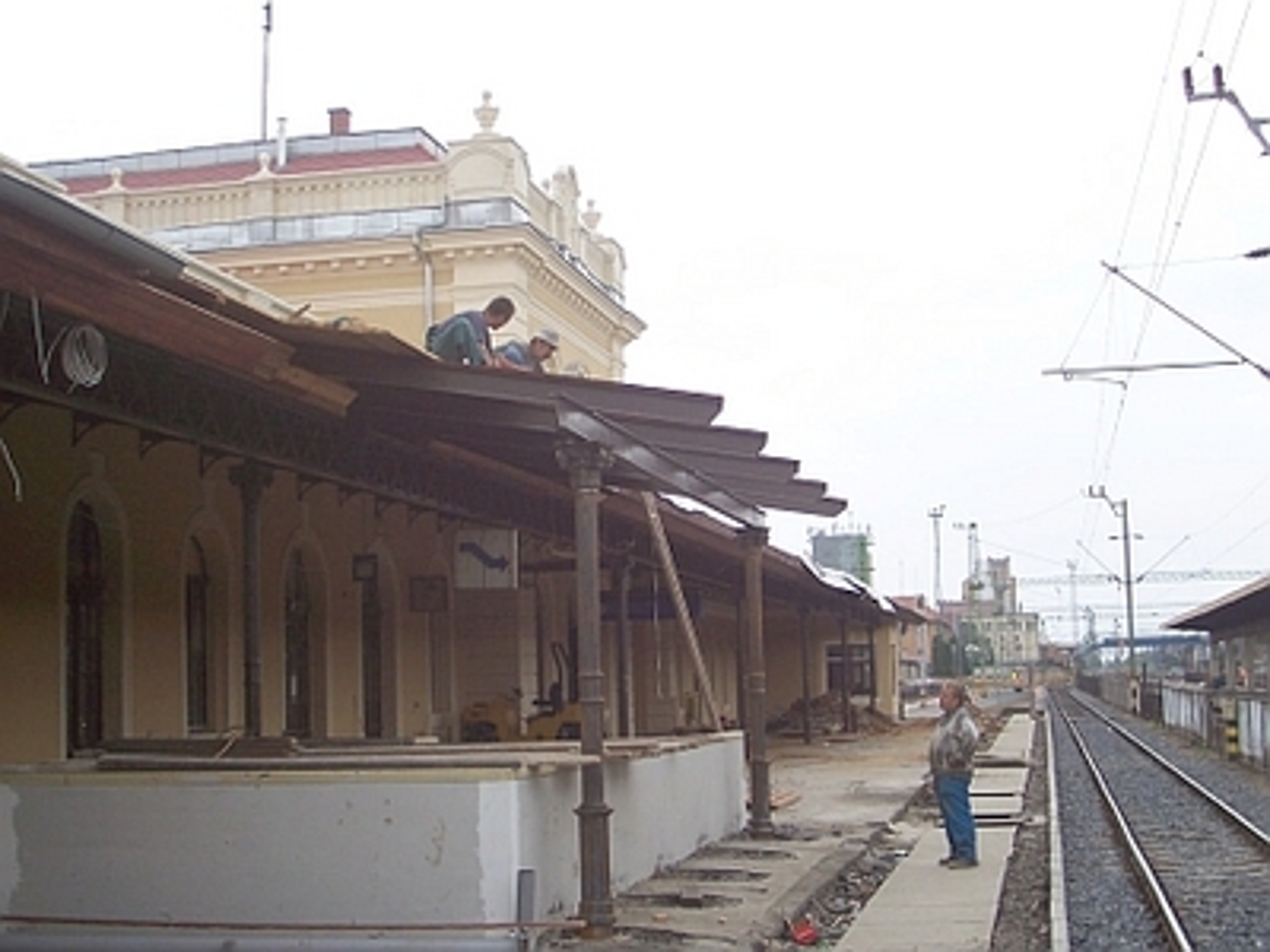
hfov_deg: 36.2
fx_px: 1944
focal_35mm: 53
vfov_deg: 27.5
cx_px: 635
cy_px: 476
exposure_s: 1/250
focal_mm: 8.6
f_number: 3.4
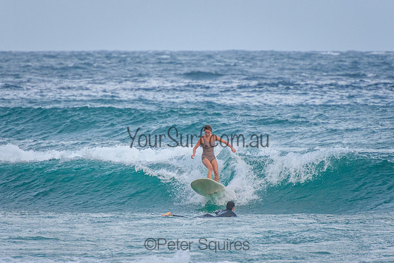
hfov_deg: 3.4
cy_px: 132
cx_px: 197
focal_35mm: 615
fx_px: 6730
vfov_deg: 2.2
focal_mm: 400
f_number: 5.6
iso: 1000
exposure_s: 1/1600
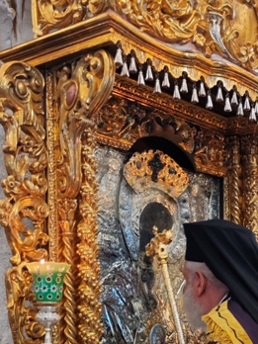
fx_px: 656
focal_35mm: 66
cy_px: 359
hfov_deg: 21.6
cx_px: 249
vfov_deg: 27.4
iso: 320
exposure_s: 1/33.3
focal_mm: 8.72
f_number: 1.63
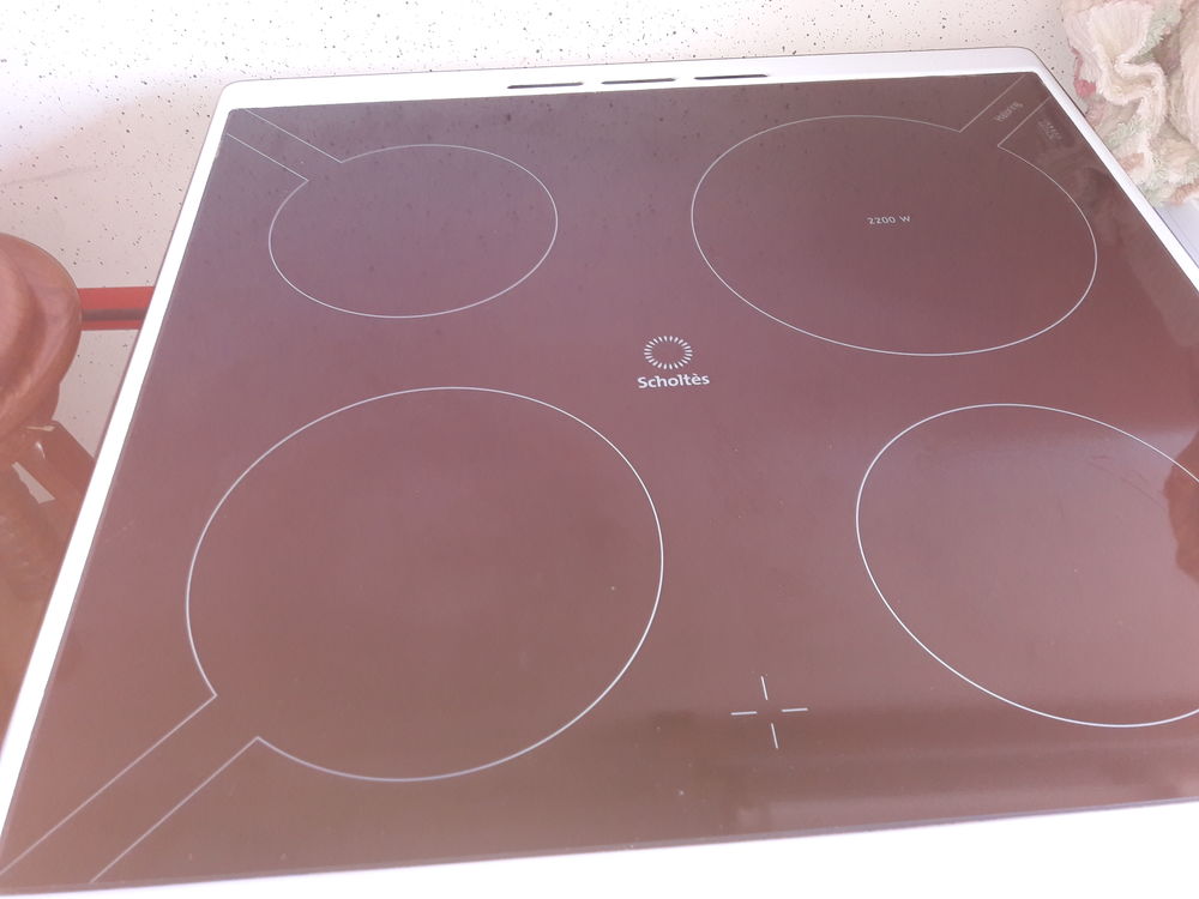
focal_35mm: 28
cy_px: 450
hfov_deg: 63.4
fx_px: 970
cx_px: 600
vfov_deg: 49.7
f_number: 1.9
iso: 80
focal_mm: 3.7
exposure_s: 1/33
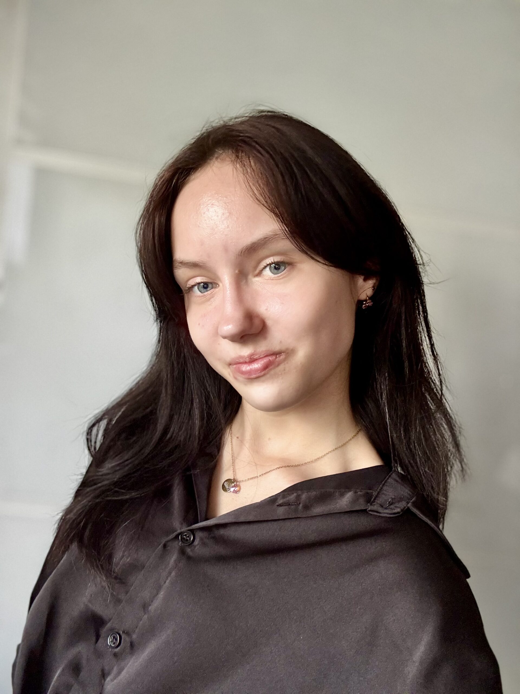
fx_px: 601
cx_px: 260
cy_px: 347
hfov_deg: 46.8
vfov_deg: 60.0
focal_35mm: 30
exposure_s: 1/60
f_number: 1.9
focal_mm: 2.69
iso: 250
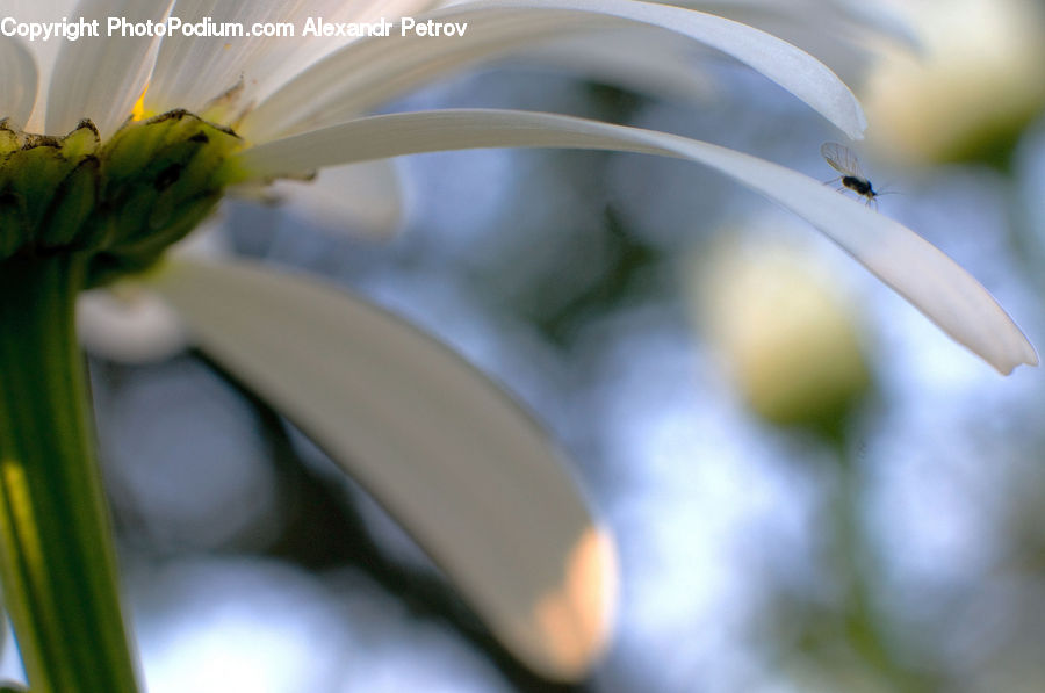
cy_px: 346
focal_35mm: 75
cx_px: 522
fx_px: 2174
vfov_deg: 18.1
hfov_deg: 27.0
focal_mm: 50
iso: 200
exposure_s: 1/60
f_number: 7.1
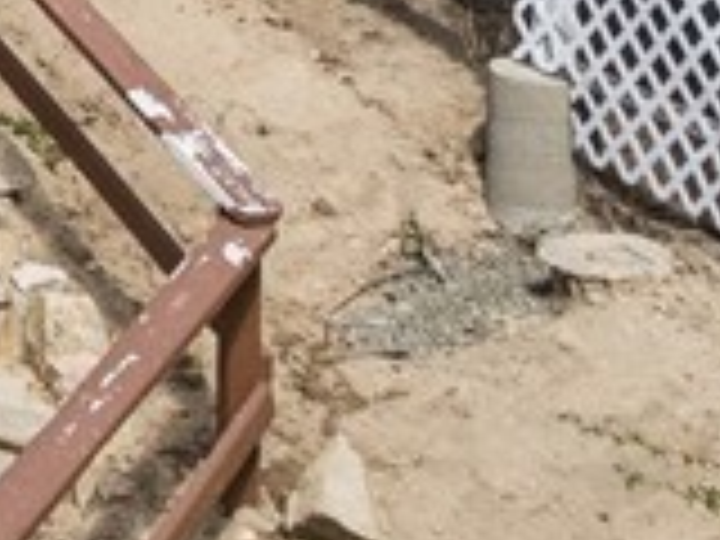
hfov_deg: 9.5
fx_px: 3182
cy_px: -1026
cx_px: -1552
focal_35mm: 153
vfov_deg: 8.3
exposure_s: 1/40
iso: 100
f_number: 2.8
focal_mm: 12.3
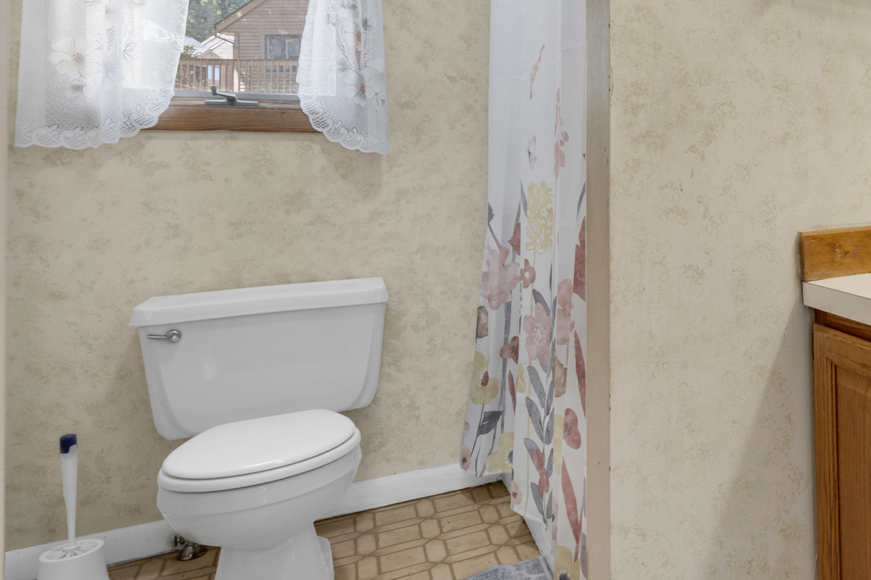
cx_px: 863
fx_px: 726
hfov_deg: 50.6
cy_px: 183
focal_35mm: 30
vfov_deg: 42.9
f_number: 8
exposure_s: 1/250
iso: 250
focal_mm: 14
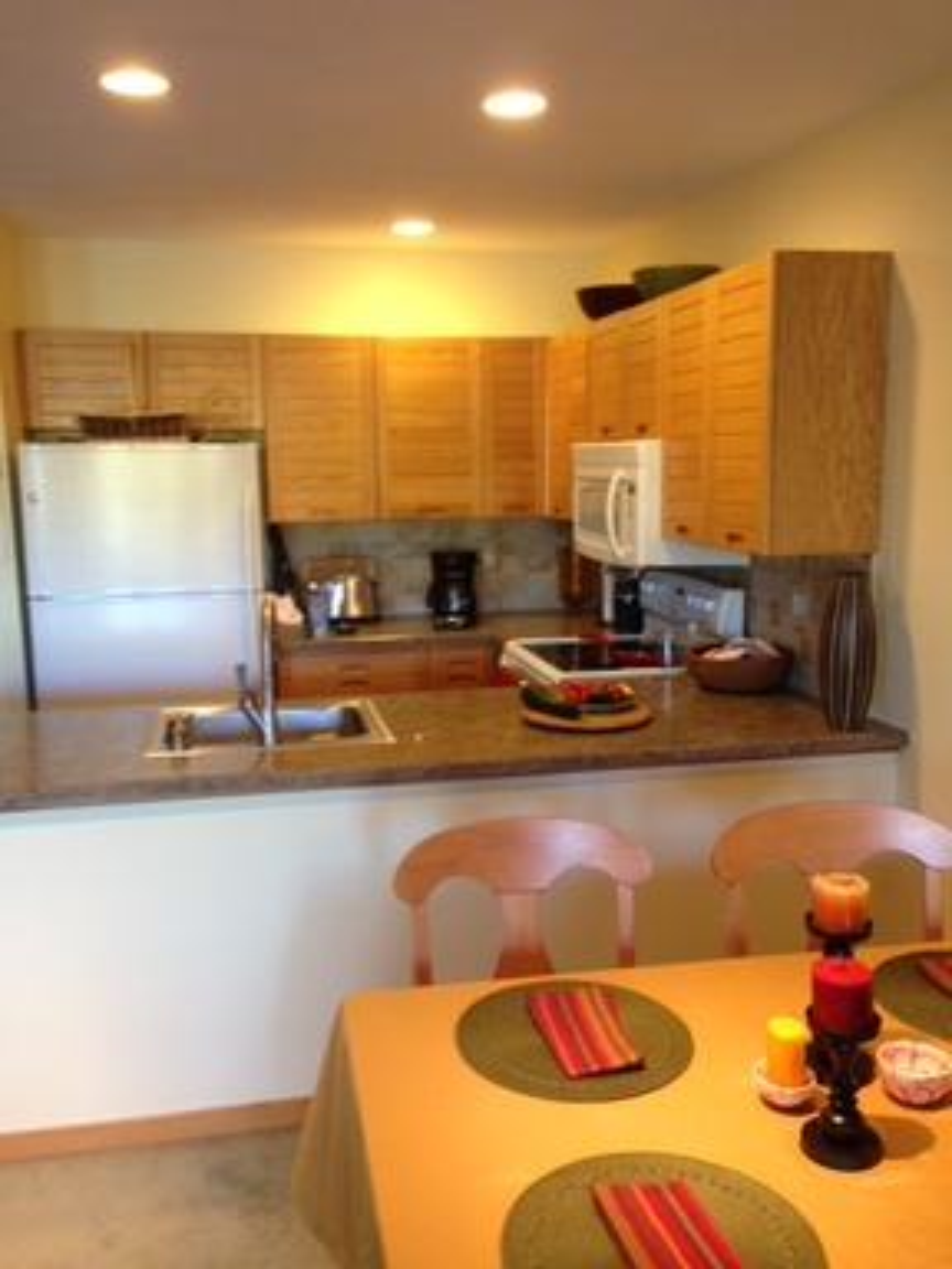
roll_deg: -1.5
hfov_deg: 42.9
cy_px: 634
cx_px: 476
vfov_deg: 55.4
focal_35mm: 33
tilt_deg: -7.3
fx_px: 1210
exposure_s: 1/20
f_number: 2.4
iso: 100
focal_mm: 4.12
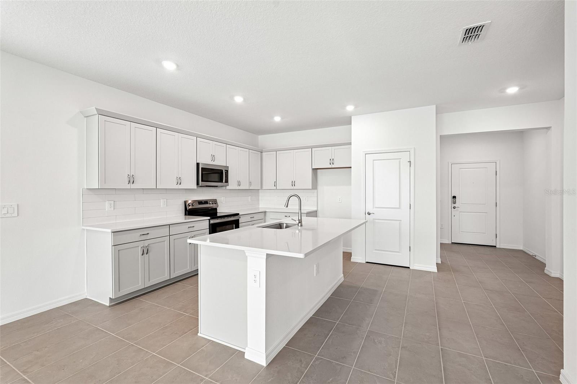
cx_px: 288
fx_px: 256
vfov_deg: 73.7
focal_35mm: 16
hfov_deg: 96.7
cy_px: 192
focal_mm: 16
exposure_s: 1/30
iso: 400
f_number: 8
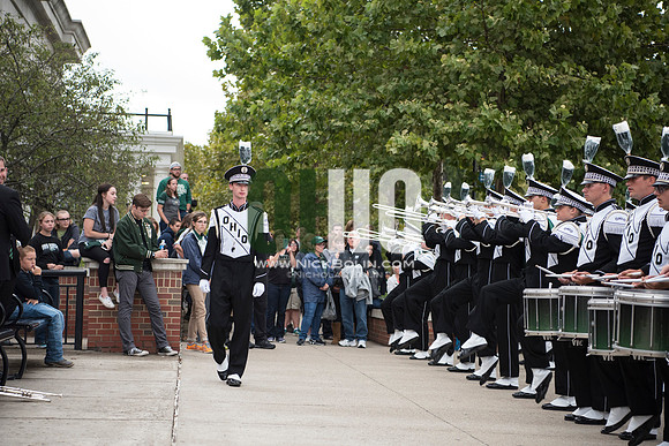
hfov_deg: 28.8
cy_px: 223
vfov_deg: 19.5
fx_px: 1301
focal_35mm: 70
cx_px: 334
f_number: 3.5
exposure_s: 1/320
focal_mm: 70
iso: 1600
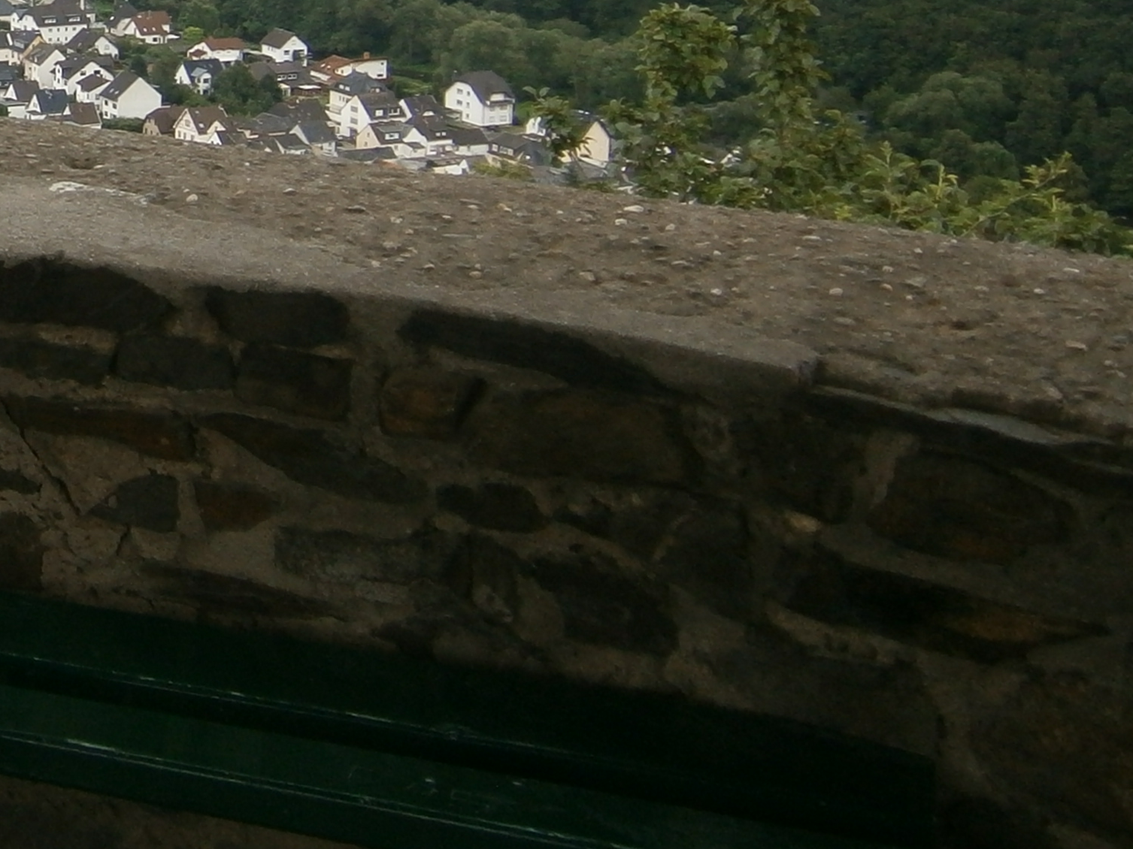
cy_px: -82
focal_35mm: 74
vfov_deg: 19.1
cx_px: -377
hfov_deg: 23.1
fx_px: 2422
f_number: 2.8
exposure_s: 1/320
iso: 80
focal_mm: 4.7
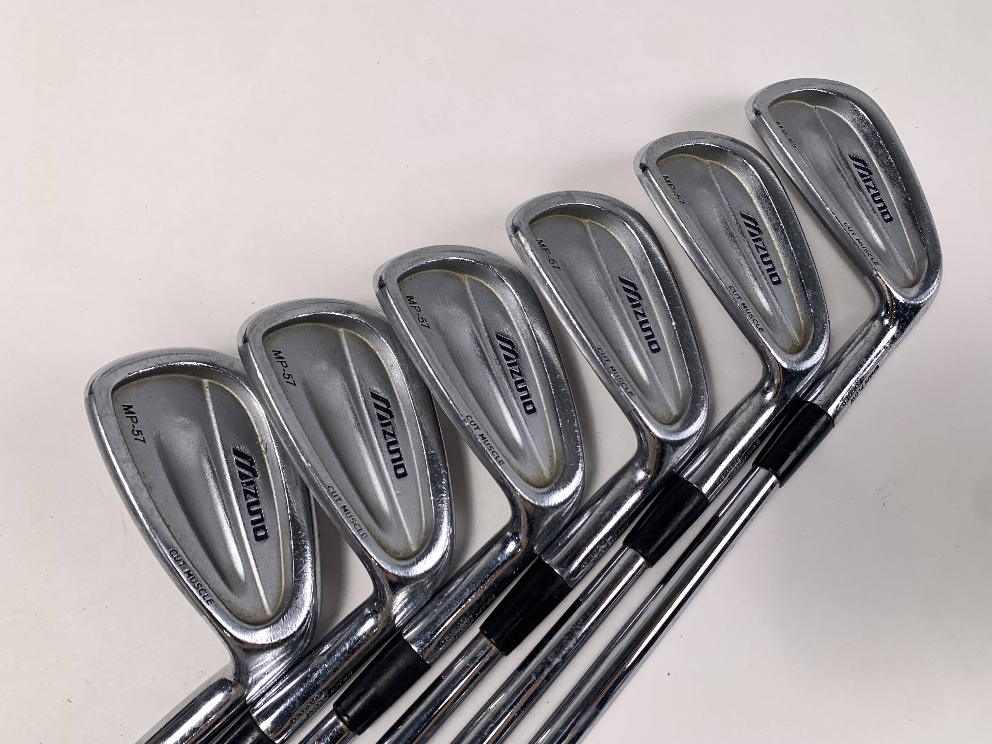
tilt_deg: -73.2
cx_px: 496
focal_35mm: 26
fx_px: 745
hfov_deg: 67.3
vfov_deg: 53.1
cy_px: 372
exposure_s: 1/197
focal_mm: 4.25
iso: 25
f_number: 1.8
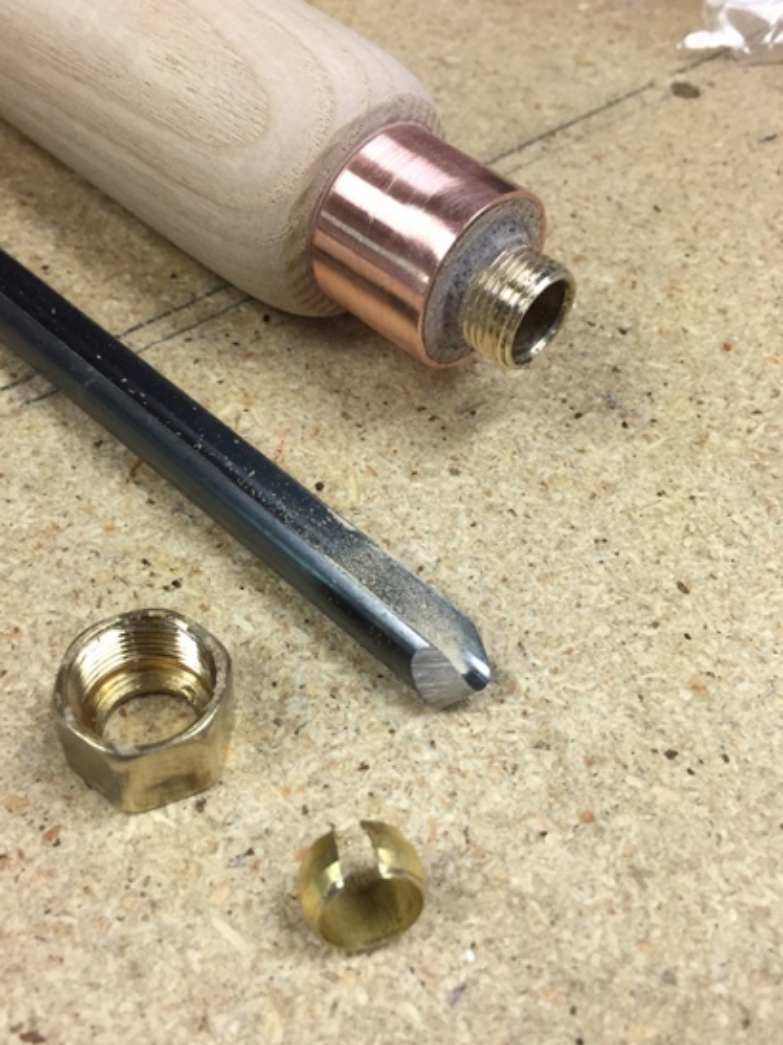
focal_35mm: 34
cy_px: 536
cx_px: 377
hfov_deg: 41.8
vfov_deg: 54.0
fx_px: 1026
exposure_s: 1/30
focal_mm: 4.15
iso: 50
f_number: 2.2
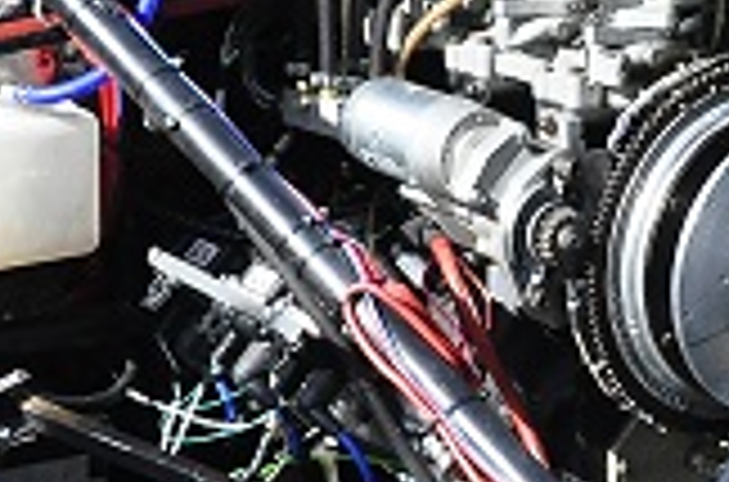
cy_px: 414
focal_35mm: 191
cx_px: 634
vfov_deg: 7.1
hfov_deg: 10.7
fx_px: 3856
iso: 800
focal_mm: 24
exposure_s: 1/1250
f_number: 6.3
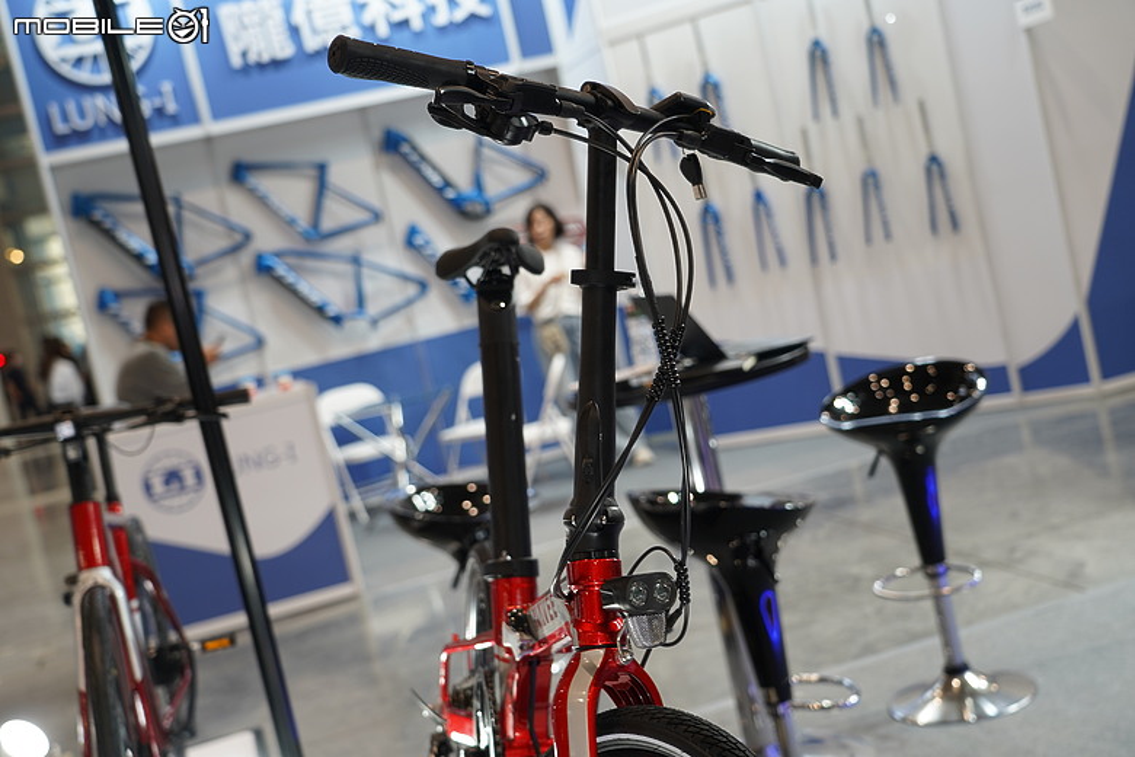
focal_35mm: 48
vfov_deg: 28.1
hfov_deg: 41.1
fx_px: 1513
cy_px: 378
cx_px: 568
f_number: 4
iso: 400
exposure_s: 1/60
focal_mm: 48
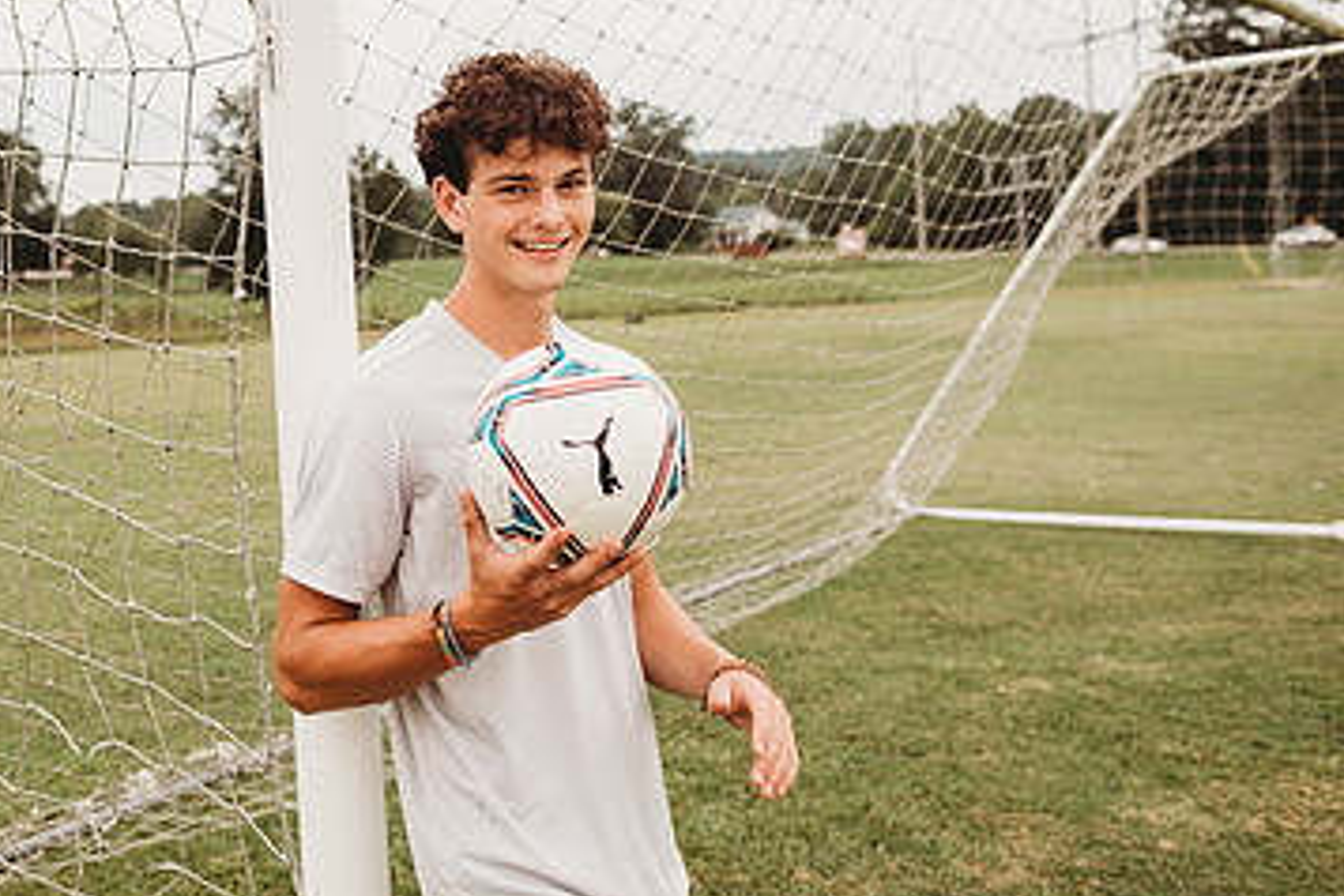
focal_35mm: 39
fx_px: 1456
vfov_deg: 33.4
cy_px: 205
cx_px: 452
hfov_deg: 48.7
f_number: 2.8
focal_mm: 24
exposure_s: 1/640
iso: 320
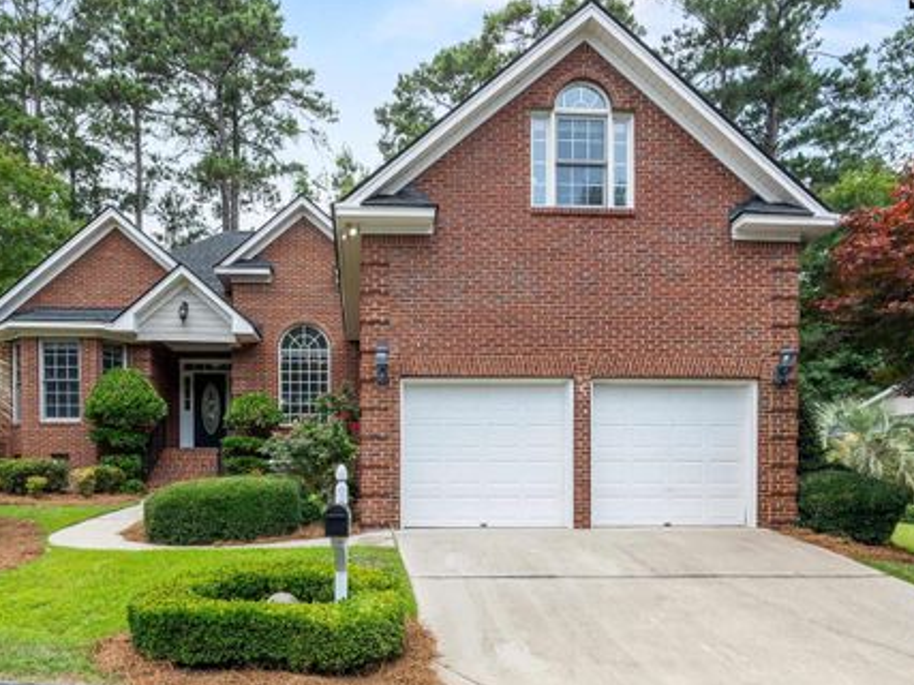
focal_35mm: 19
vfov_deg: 69.9
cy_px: 344
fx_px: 490
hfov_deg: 85.8
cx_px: 415
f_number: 7.1
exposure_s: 1/320
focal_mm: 11
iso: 200
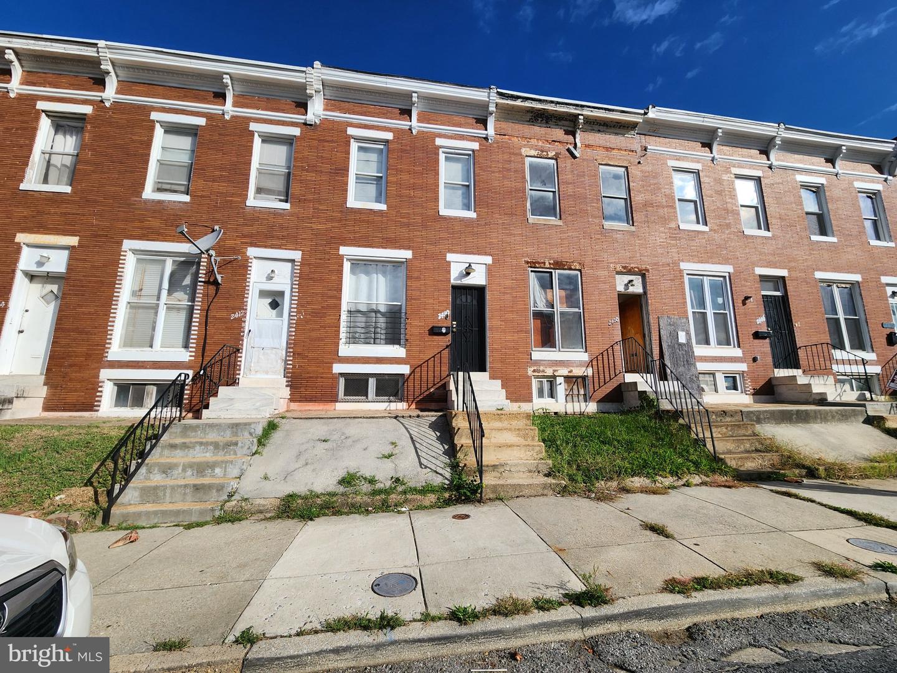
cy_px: 336
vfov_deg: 89.9
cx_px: 448
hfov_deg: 106.2
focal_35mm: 13
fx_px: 337
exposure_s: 1/3134
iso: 50
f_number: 2.2
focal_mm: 2.2
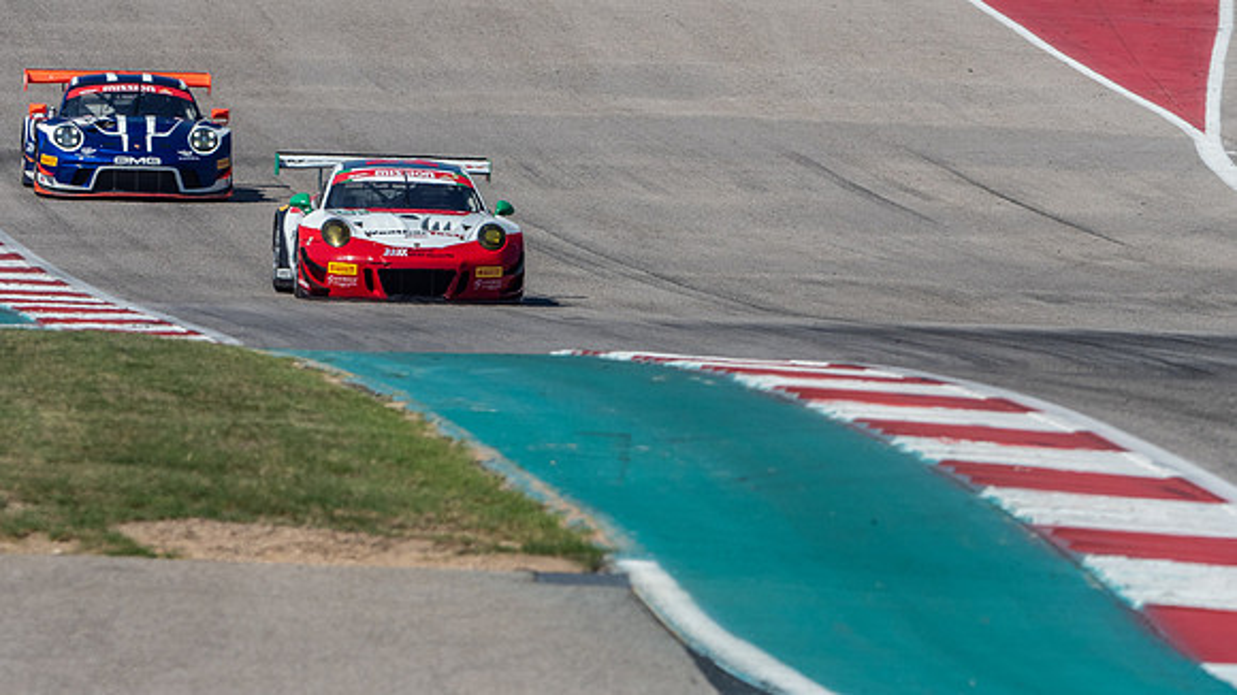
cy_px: 173
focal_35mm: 737
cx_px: 653
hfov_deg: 2.9
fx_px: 24169
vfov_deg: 1.6
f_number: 7.1
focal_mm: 300
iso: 200
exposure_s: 1/1600
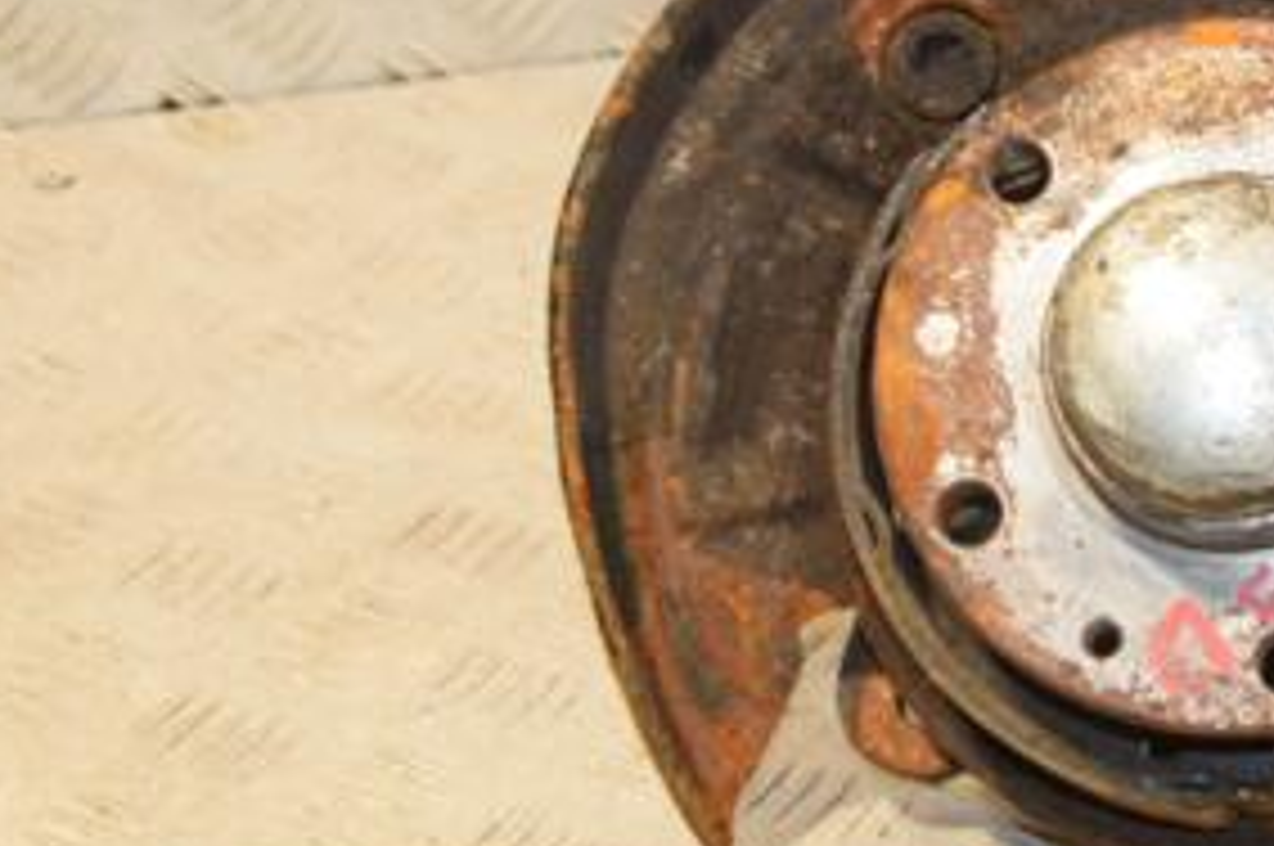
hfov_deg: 16.6
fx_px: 4277
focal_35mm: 121
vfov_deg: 11.3
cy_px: 297
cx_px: 1292
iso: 800
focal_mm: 38
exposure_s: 1/160
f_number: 6.3
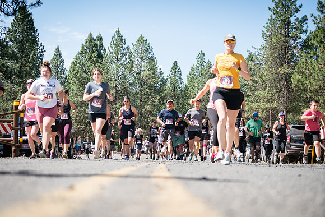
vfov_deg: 18.4
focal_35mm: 74
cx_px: 162
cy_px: 108
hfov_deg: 27.3
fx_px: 668
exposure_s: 1/500
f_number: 4
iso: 125
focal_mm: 74
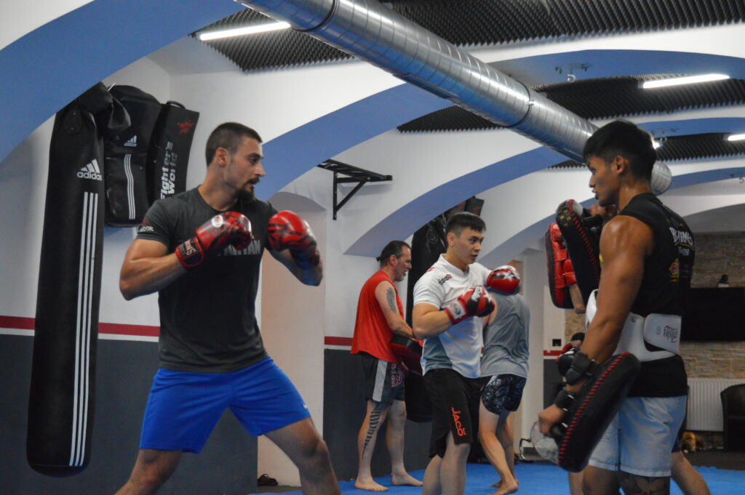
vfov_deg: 22.6
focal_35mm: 60
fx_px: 1241
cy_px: 248
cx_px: 372
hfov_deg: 33.4
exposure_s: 1/160
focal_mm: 40
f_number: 4.8
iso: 3200
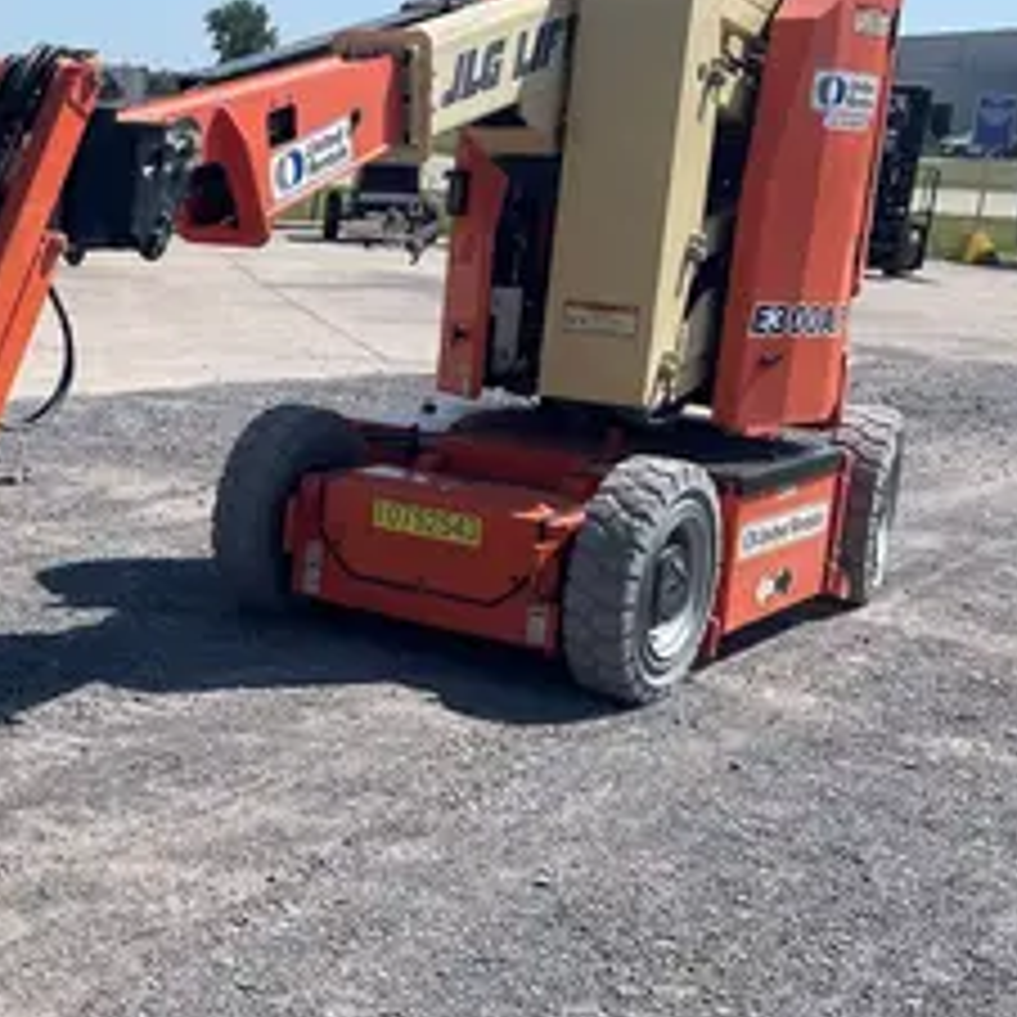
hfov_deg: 28.1
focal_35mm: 56
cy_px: 551
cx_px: -72
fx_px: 1861
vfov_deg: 30.5
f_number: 1.6
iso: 32
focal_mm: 4.2
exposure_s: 1/4000
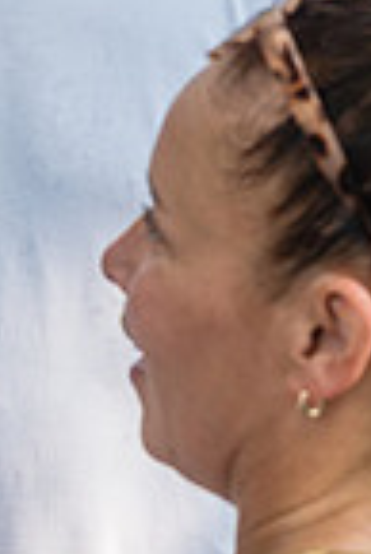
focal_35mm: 169
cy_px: 86
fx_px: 2606
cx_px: -119
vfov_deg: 12.1
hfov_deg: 8.0
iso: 400
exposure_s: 1/250
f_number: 4.5
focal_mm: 35
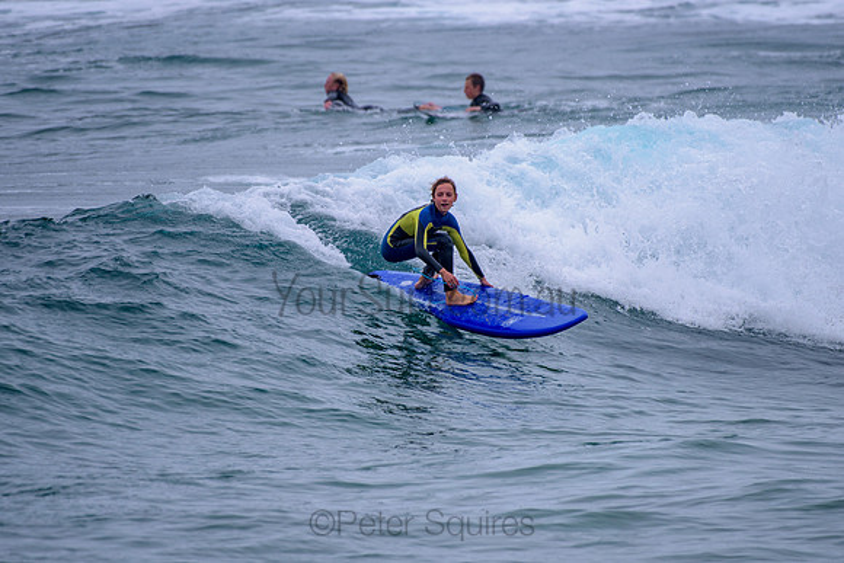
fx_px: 14375
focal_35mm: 613
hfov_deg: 3.4
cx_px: 422
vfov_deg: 2.2
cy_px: 282
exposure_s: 1/1600
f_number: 5.6
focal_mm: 500
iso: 125
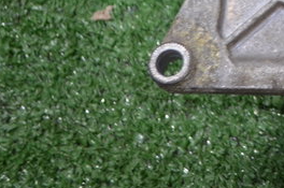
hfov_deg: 12.7
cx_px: 460
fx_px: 1189
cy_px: -86
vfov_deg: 8.9
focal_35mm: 151
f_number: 4.2
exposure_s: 1/60
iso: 800
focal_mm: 26
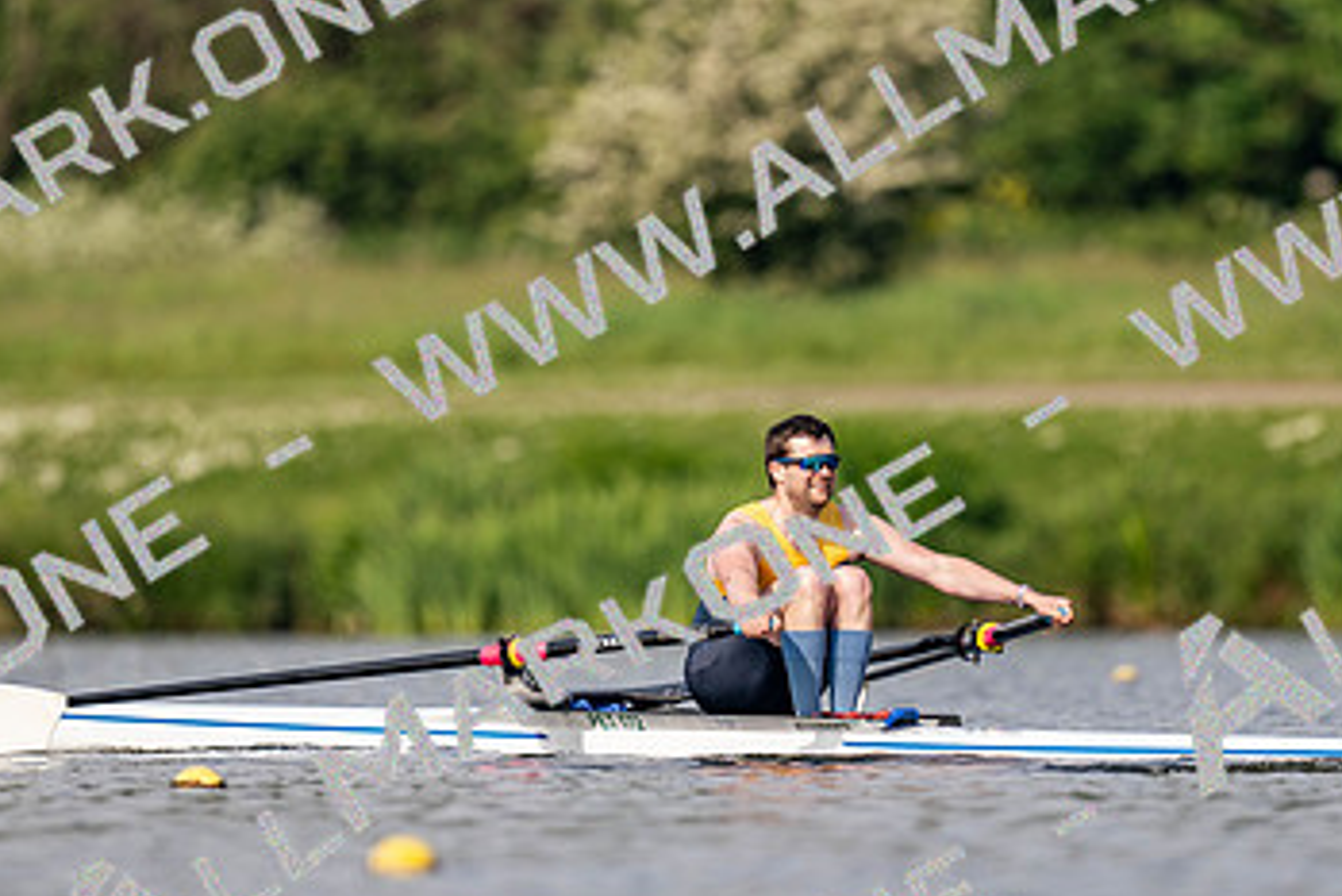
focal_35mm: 997
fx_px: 37179
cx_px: 850
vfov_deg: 1.4
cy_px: 433
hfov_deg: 2.1
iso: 250
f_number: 4
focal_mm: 600
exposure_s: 1/2500
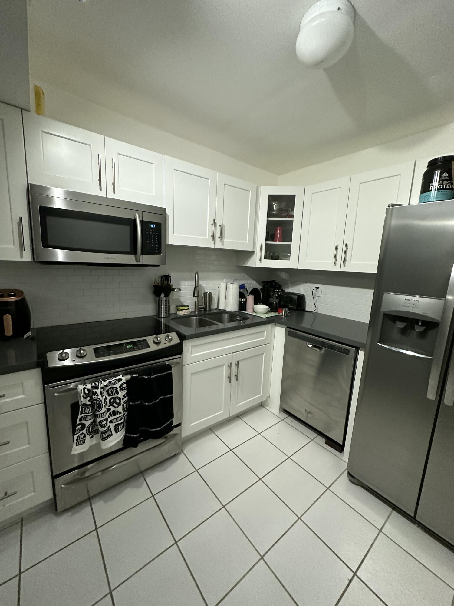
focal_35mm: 14
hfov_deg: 85.7
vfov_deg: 102.1
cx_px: 227
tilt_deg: -10.0
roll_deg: -2.3
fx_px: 245
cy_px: 303
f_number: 2.2
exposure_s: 1/60
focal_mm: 2.22
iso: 500
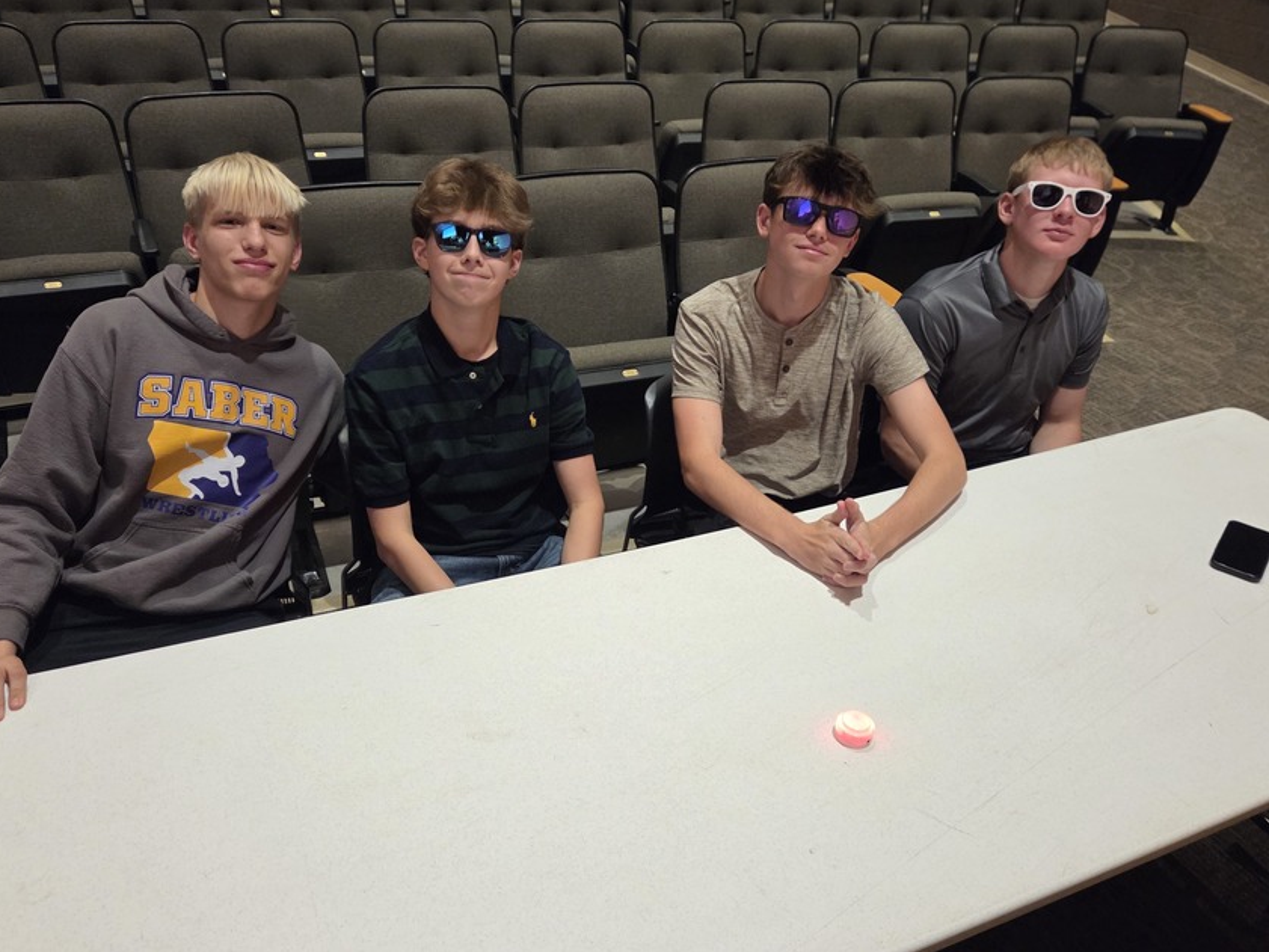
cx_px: 617
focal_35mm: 28
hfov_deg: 63.4
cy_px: 471
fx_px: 1027
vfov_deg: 49.8
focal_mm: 5.4
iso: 1250
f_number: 1.8
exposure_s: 1/120
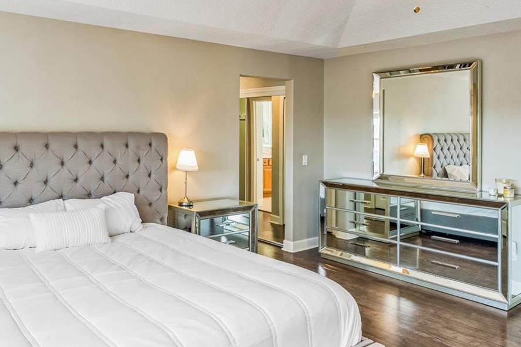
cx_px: 159
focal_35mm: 29
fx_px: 420
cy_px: 131
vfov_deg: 44.6
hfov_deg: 61.6
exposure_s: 1/20
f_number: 7.1
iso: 800
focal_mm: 16
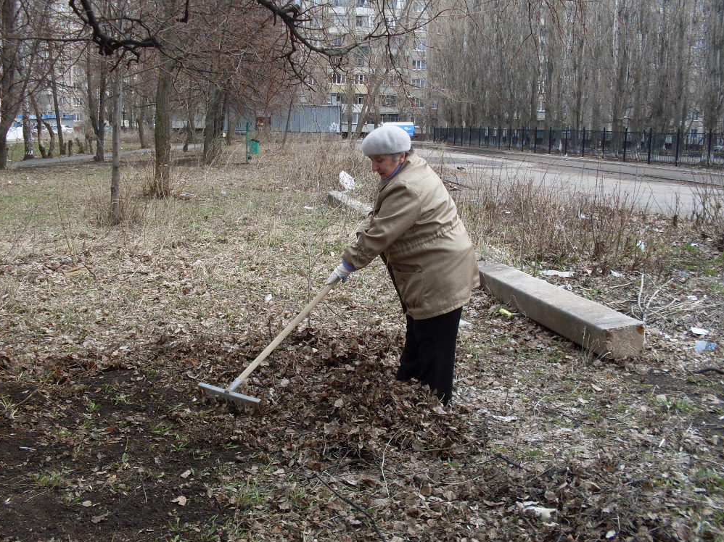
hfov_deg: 47.9
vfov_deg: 36.8
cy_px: 266
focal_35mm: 39
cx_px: 363
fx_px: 815
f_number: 2.8
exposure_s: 1/250
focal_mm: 6.3
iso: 80
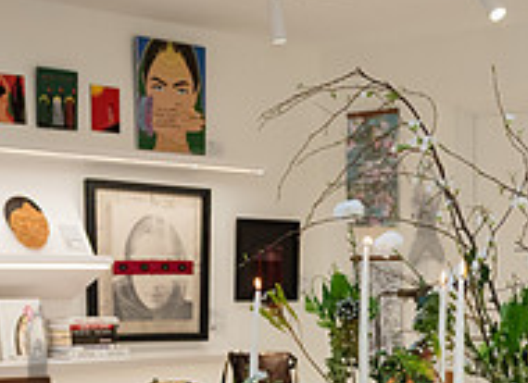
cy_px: 435
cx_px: 561
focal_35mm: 90
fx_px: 1357
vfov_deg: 15.6
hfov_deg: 21.1
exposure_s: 1/200
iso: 1600
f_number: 4
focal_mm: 24
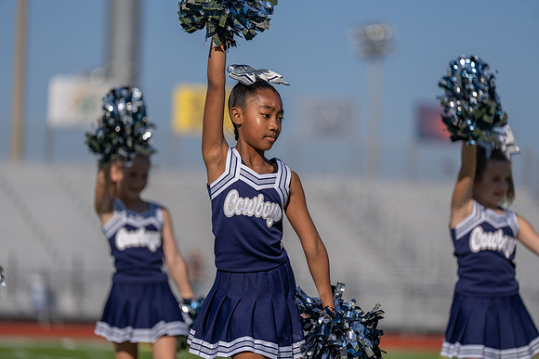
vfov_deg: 6.9
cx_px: 270
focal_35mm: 200
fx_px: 2995
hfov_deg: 10.3
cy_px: 180
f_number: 2.8
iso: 100
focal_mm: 200
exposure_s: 1/4000
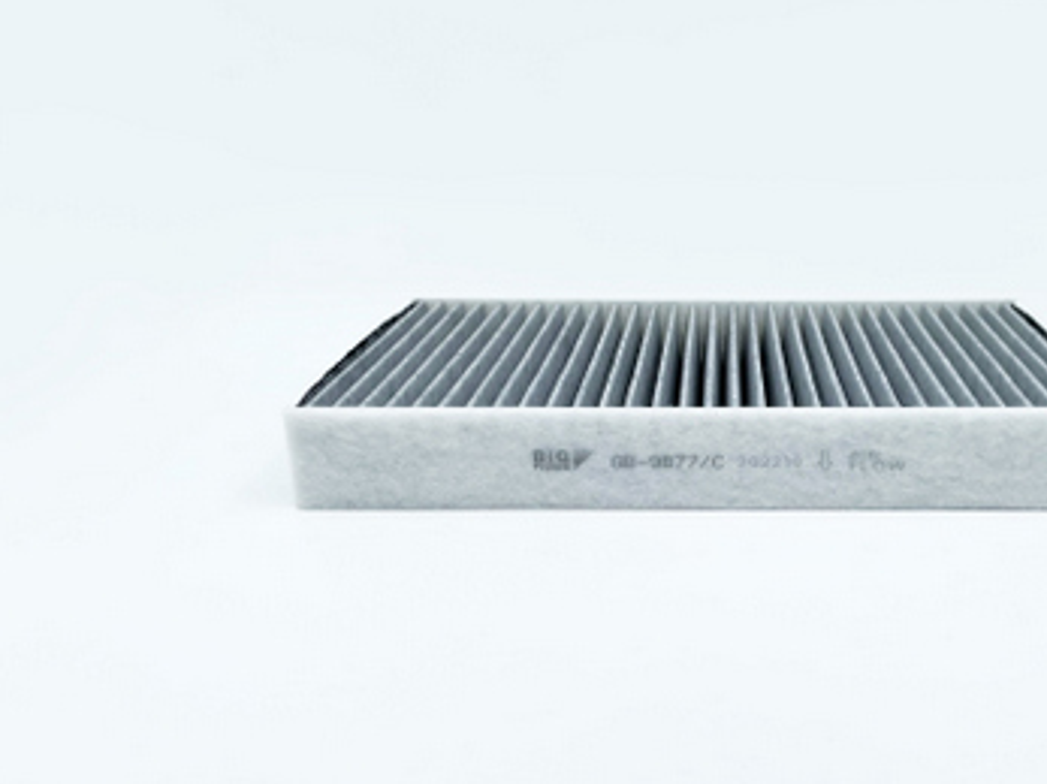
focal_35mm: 36
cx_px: 709
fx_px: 1088
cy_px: 413
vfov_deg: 39.6
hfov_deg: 50.3
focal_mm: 4.2
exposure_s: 1/1221
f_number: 1.6
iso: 32
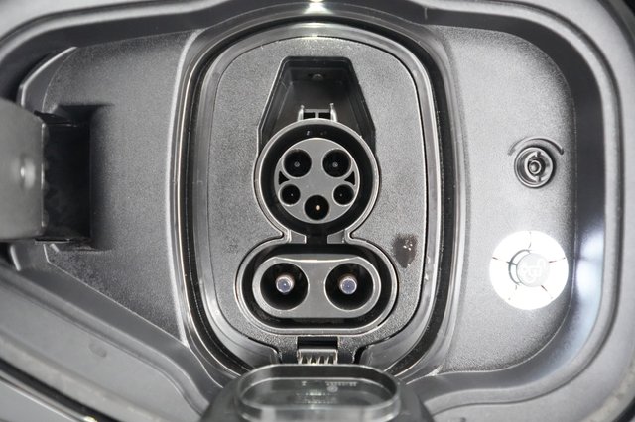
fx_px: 494
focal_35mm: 28
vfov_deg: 46.4
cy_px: 211
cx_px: 318
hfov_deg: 65.5
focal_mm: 28
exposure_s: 1/30
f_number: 2.8
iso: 12800
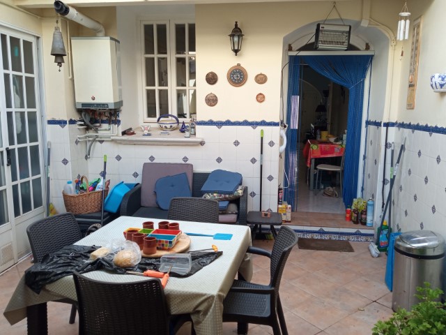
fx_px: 348
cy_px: 168
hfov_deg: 65.3
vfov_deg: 51.4
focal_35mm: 27
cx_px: 223
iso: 177
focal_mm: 3.79
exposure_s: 1/100
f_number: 2.2
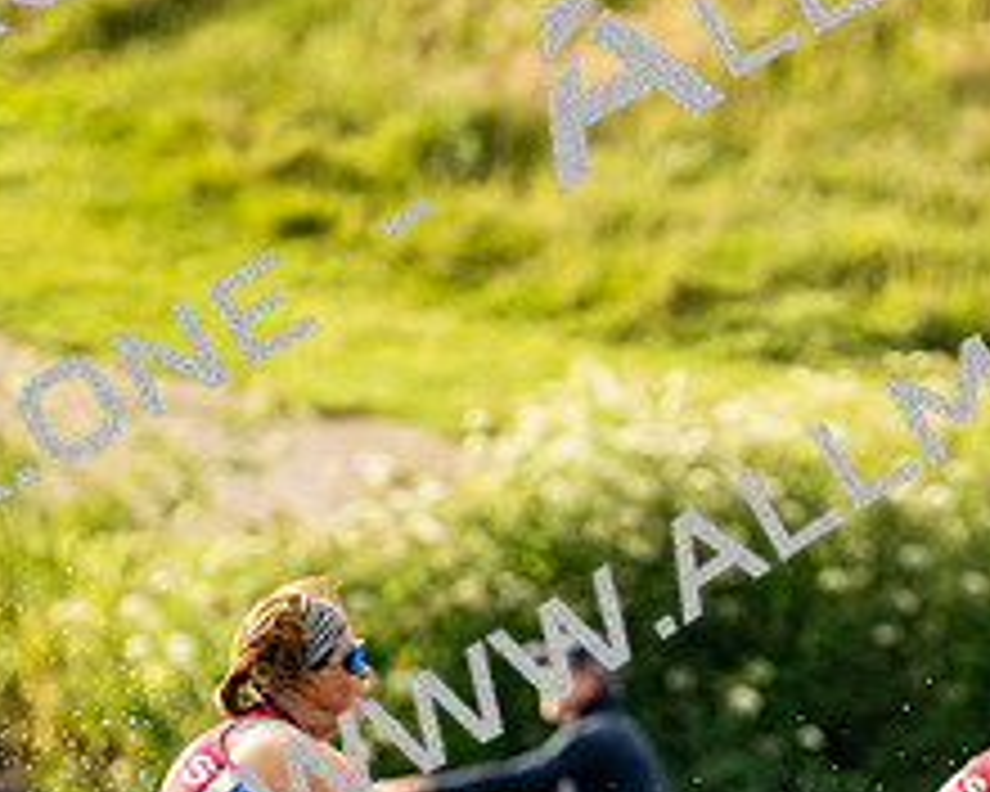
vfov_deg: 1.0
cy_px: 853
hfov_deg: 1.3
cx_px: 788
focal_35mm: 1482
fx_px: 43423
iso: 400
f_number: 6.3
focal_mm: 600
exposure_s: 1/2000
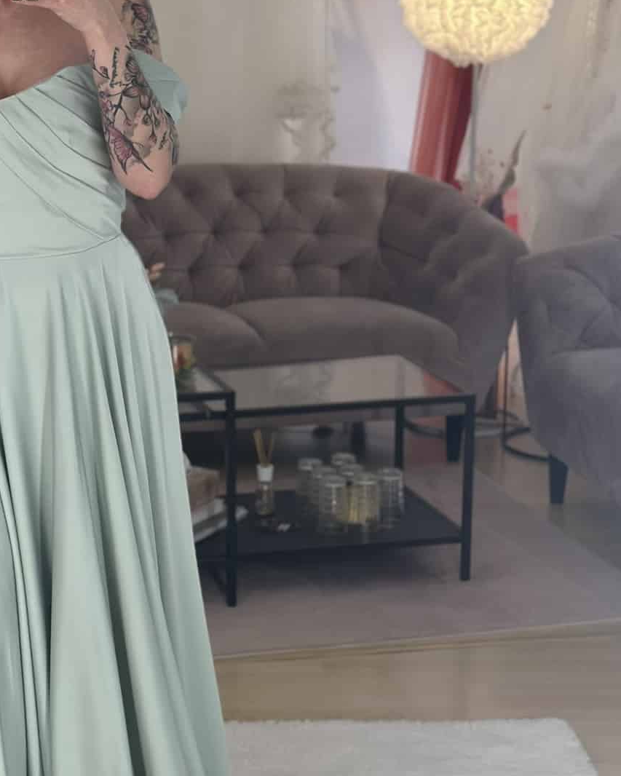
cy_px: 381
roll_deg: +1.2
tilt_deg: -13.6
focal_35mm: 90
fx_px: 2067
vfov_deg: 21.3
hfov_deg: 16.9
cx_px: 74
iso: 80
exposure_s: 1/100
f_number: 1.78
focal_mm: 6.86
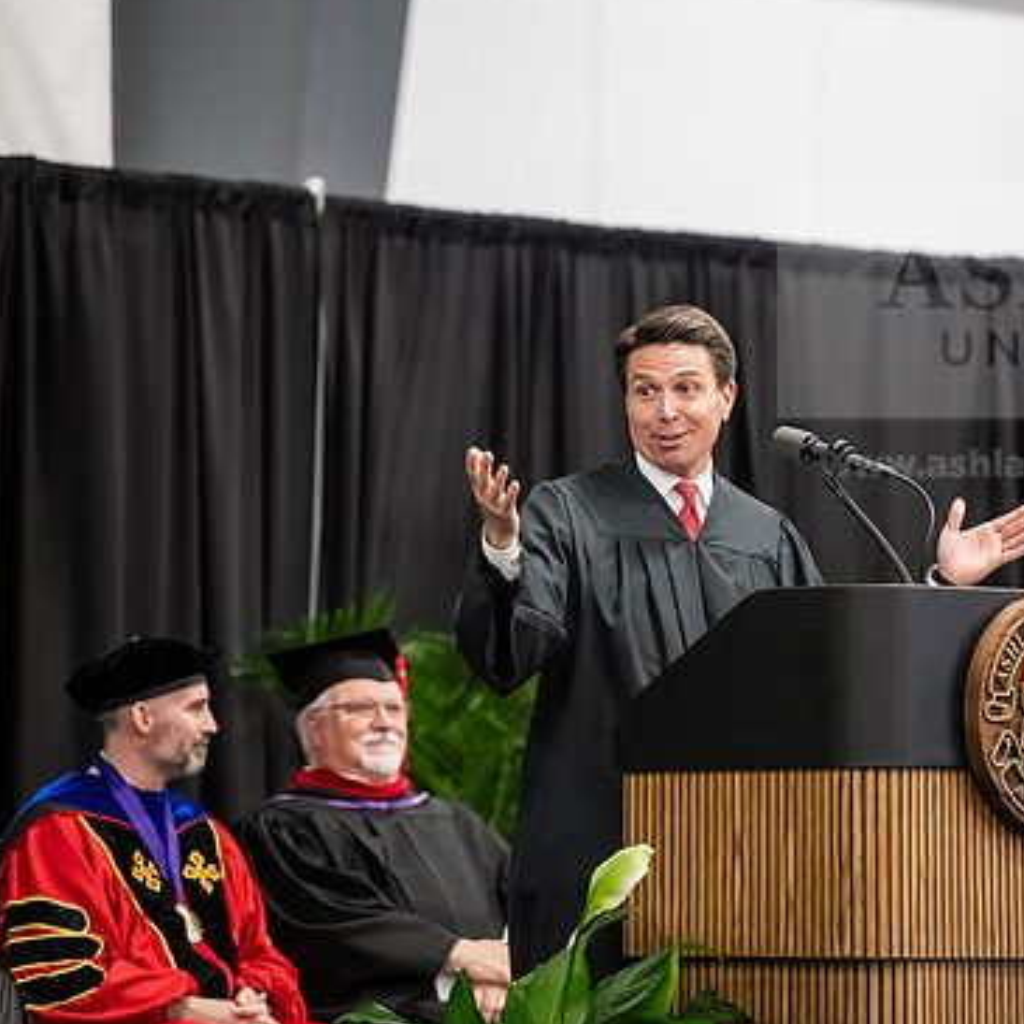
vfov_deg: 7.0
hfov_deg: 7.0
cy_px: 523
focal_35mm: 250
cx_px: 693
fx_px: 8367
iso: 4000
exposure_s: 1/200
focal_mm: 185
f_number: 3.2
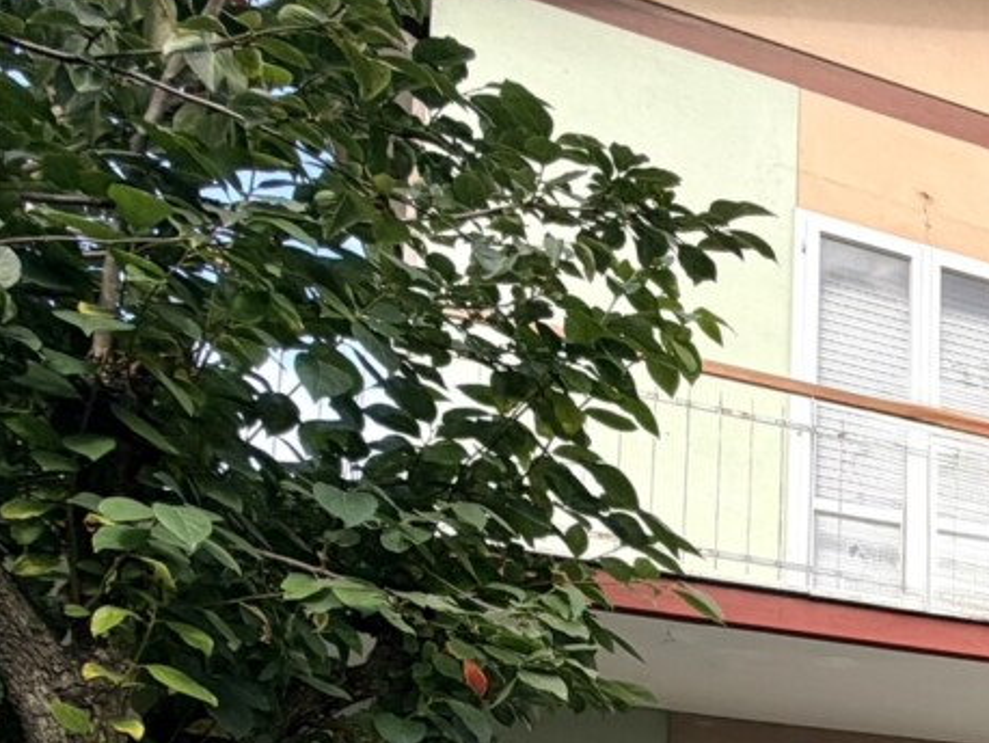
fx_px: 1258
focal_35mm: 44
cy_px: 927
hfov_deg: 30.4
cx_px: 1378
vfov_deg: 28.1
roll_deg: +2.0
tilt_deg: +7.3
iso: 50
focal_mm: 2.22
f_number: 2.2
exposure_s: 1/502
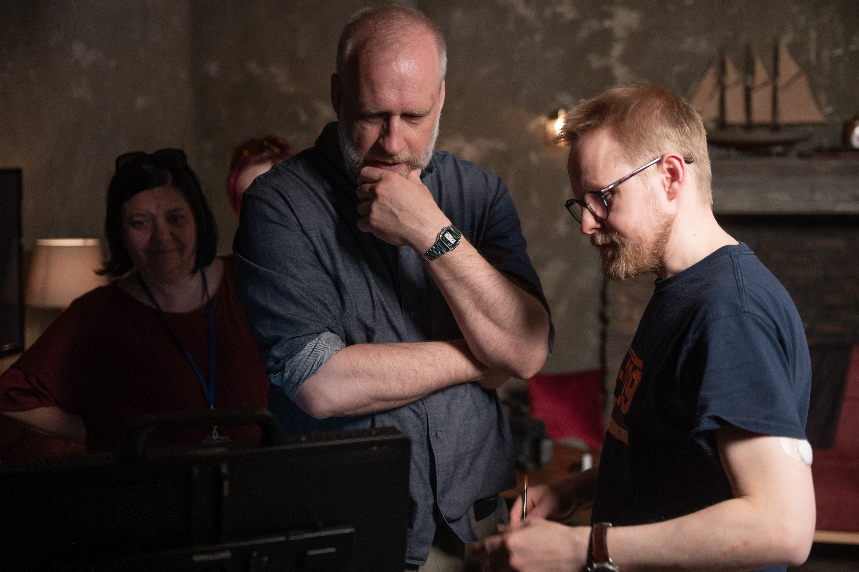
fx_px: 1145
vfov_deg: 28.0
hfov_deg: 41.1
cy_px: 286
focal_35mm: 48
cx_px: 430
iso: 1250
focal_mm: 48
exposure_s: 1/250
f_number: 2.8
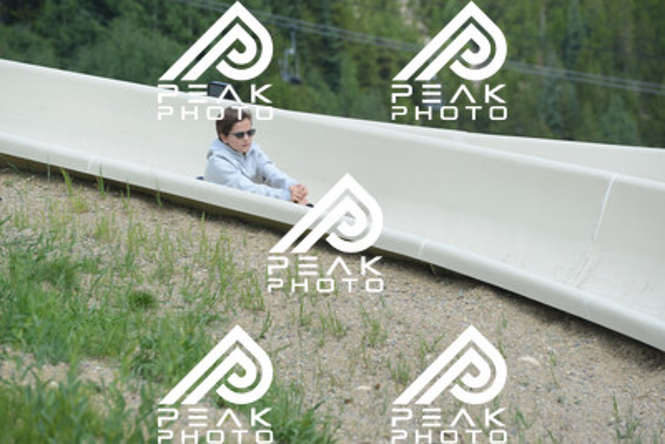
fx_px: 3603
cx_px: 332
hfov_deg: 10.5
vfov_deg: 7.0
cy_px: 222
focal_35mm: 195
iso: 450
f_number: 6.3
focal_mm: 195
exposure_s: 1/640
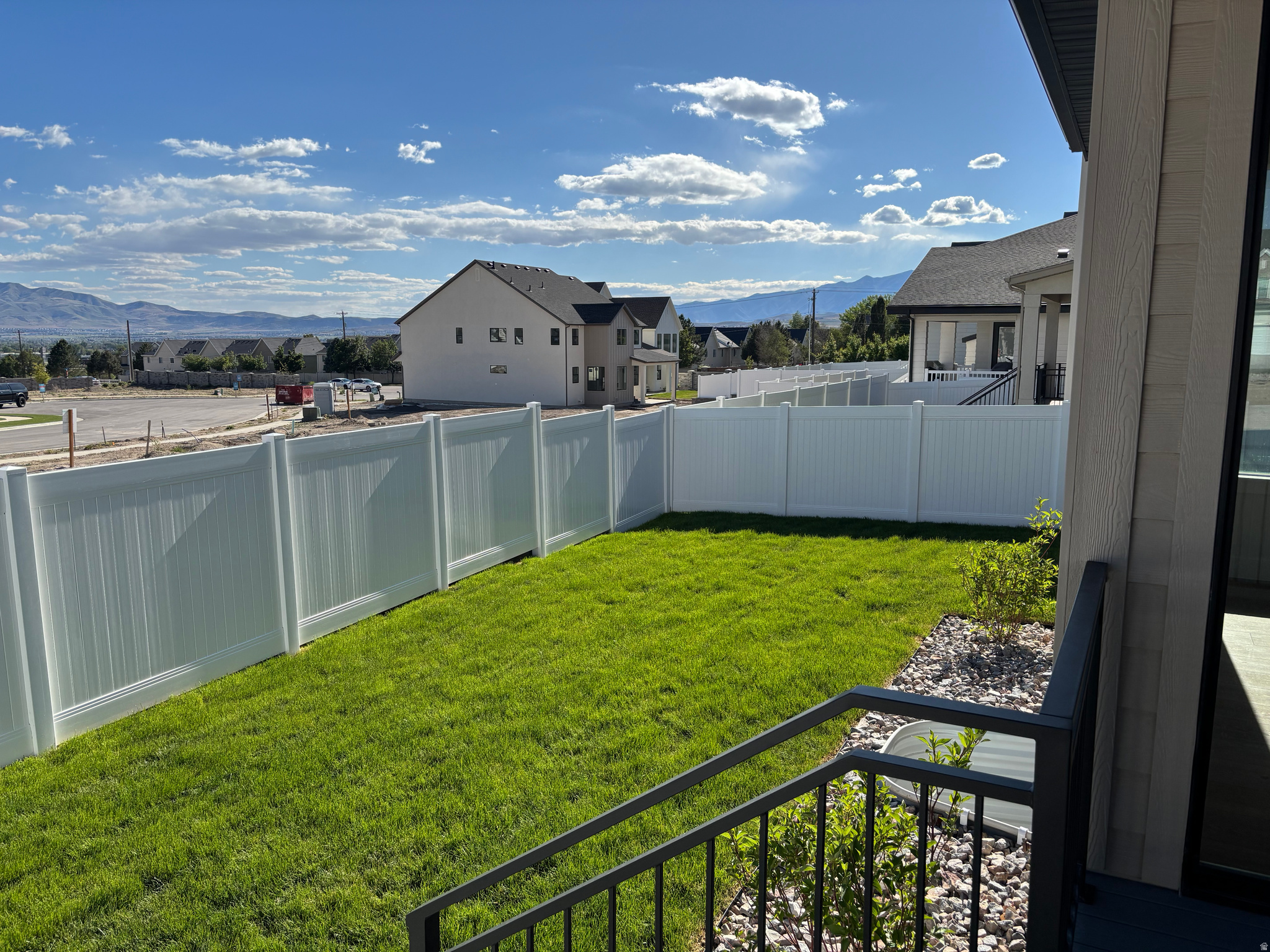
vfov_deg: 53.1
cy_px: 476
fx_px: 954
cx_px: 635
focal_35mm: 26
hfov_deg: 67.3
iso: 50
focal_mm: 5.96
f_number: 1.6
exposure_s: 1/4255
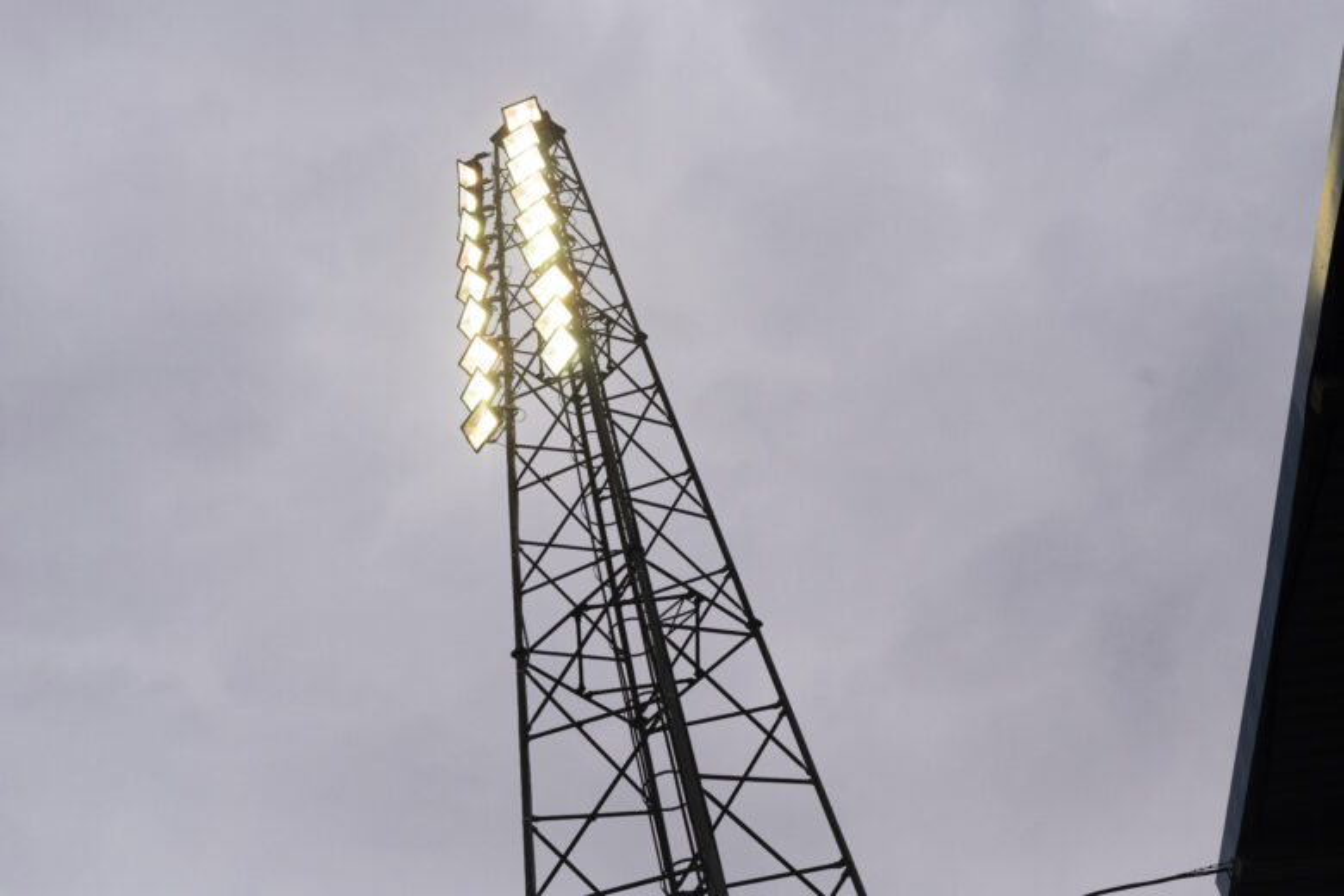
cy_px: 448
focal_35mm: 50
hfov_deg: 39.6
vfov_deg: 27.0
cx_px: 672
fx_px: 1867
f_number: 5
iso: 1250
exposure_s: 1/8000
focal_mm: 50
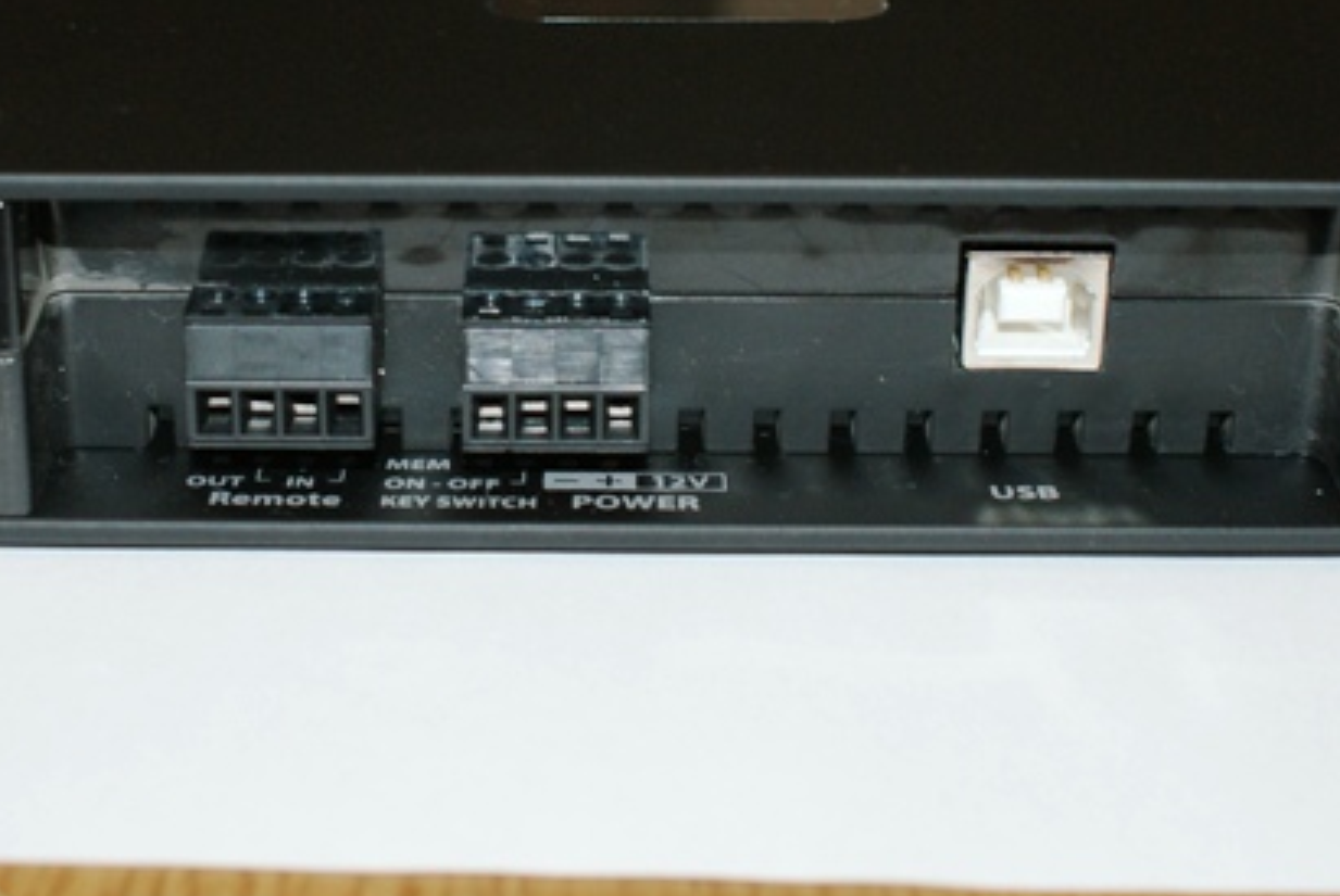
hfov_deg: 26.6
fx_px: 2832
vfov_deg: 17.9
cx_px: 593
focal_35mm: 76
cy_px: 267
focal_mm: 26
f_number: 5.6
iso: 400
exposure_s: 1/60
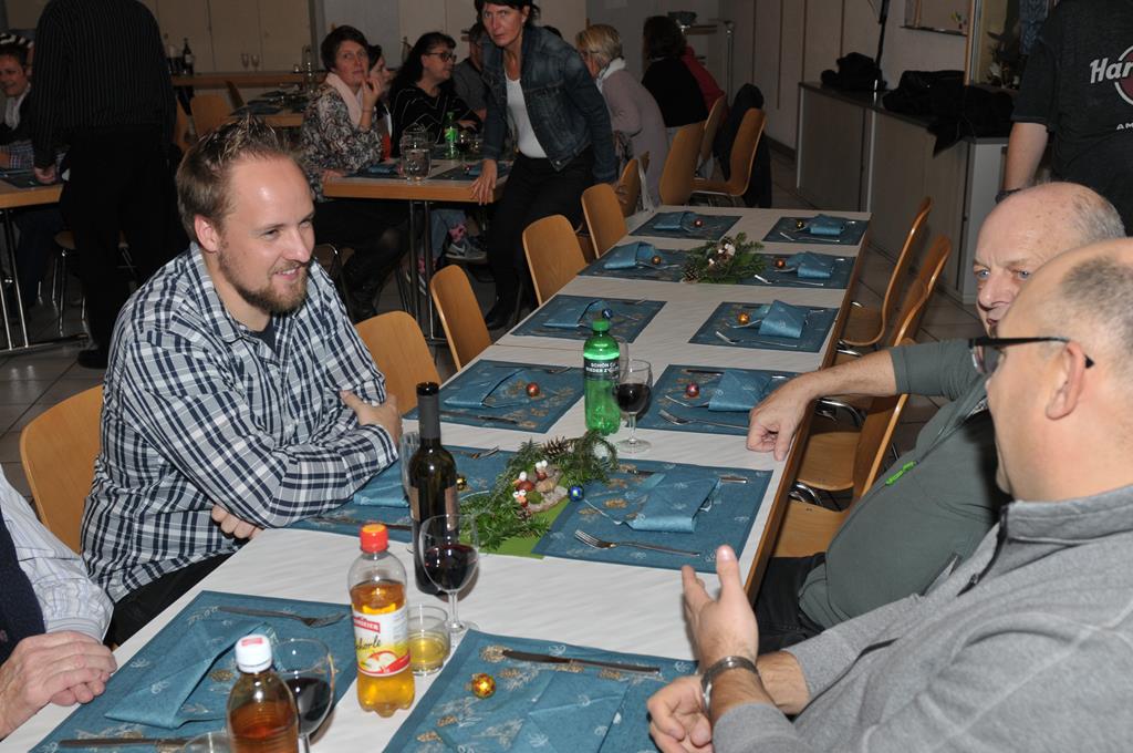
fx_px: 1226
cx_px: 566
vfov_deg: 34.1
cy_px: 376
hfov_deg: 49.6
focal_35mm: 39
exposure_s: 1/60
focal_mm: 26
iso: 320
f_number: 5
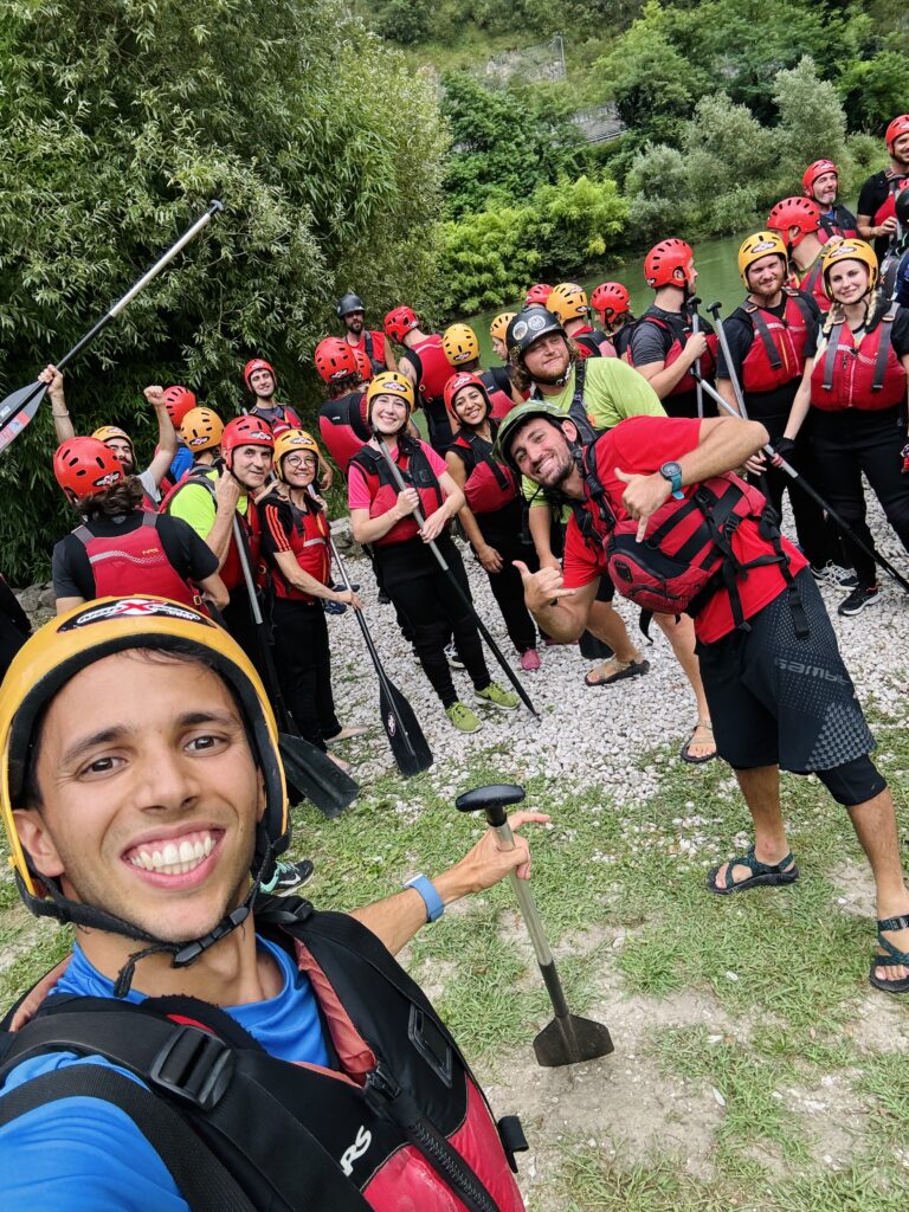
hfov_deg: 58.9
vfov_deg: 73.9
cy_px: 606
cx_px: 454
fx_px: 805
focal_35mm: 23
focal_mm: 2.69
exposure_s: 1/153
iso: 25
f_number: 1.9
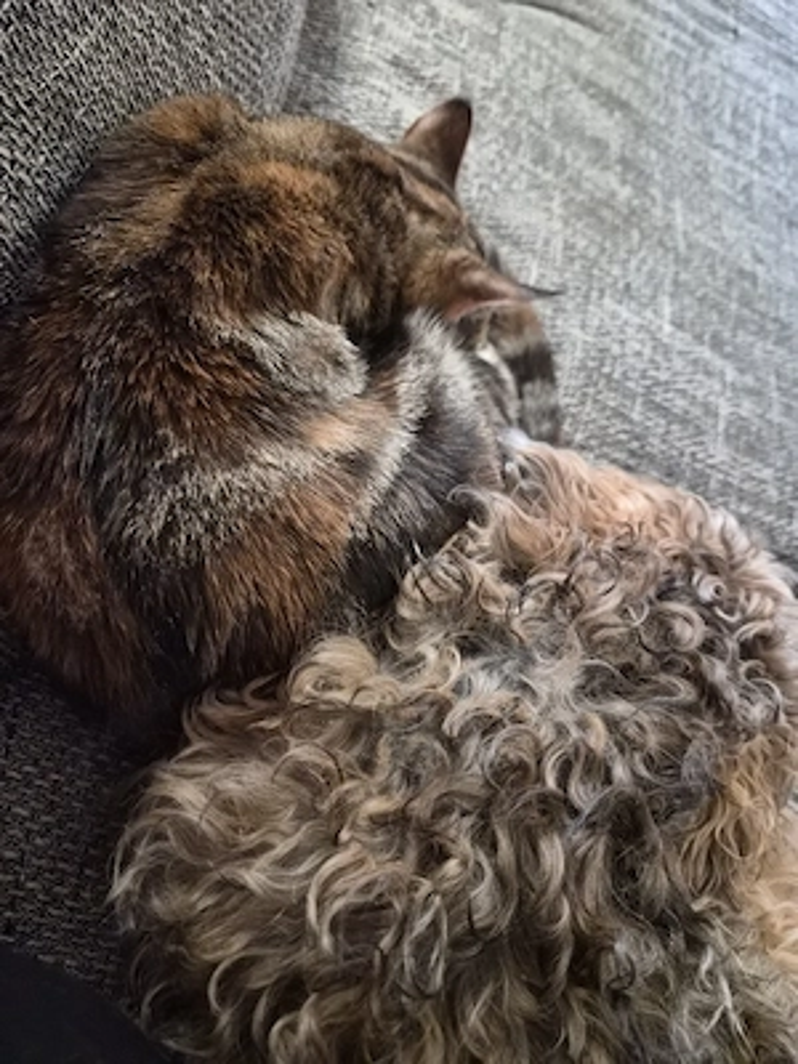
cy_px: 532
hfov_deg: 58.9
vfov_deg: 73.9
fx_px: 707
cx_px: 399
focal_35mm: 23
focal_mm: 5.4
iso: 2000
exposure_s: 1/50
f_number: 1.8
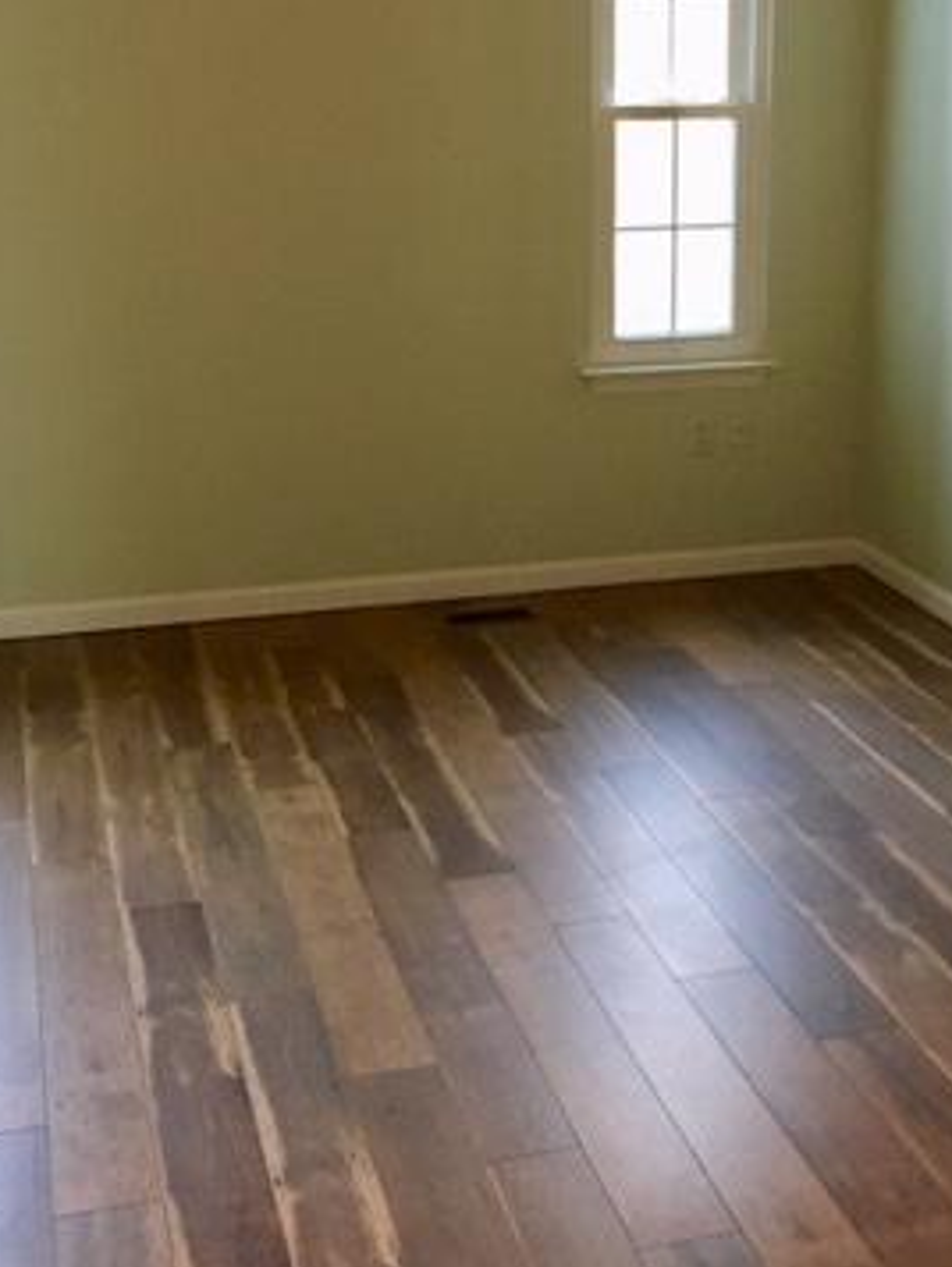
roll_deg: -0.4
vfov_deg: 36.7
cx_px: 543
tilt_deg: -12.3
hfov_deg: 28.0
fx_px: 1906
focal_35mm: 52
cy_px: 500
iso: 200
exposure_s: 1/30
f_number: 2.2
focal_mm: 4.15
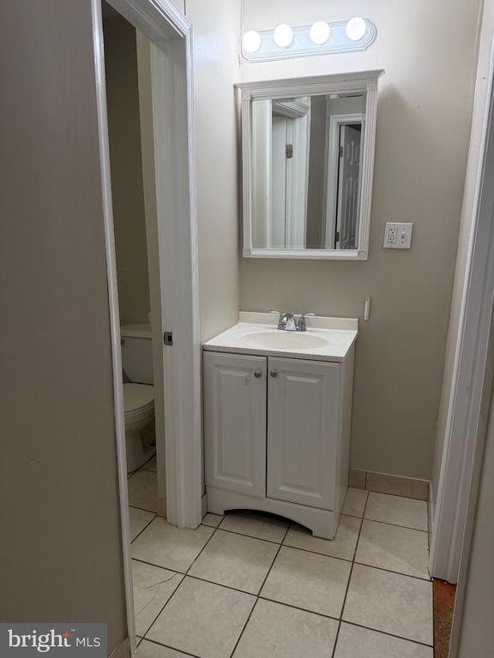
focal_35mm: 24
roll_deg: -1.0
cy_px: 329
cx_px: 247
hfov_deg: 56.8
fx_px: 457
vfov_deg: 71.6
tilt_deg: -13.5
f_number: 1.78
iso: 200
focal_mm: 6.76
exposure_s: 1/129
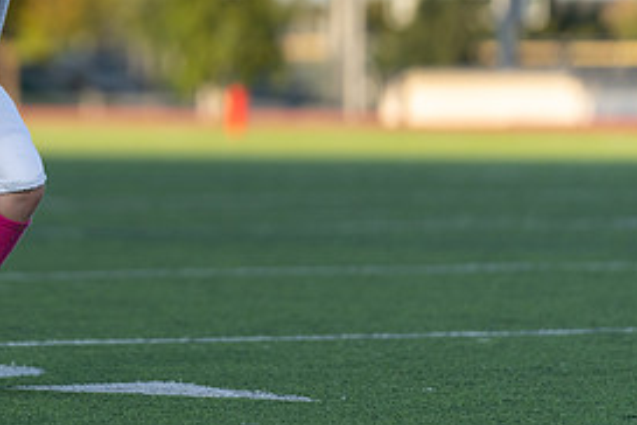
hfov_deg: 4.8
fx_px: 7520
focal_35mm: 425
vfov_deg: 3.2
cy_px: -6
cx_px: -16
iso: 250
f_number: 2.8
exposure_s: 1/1600
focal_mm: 200
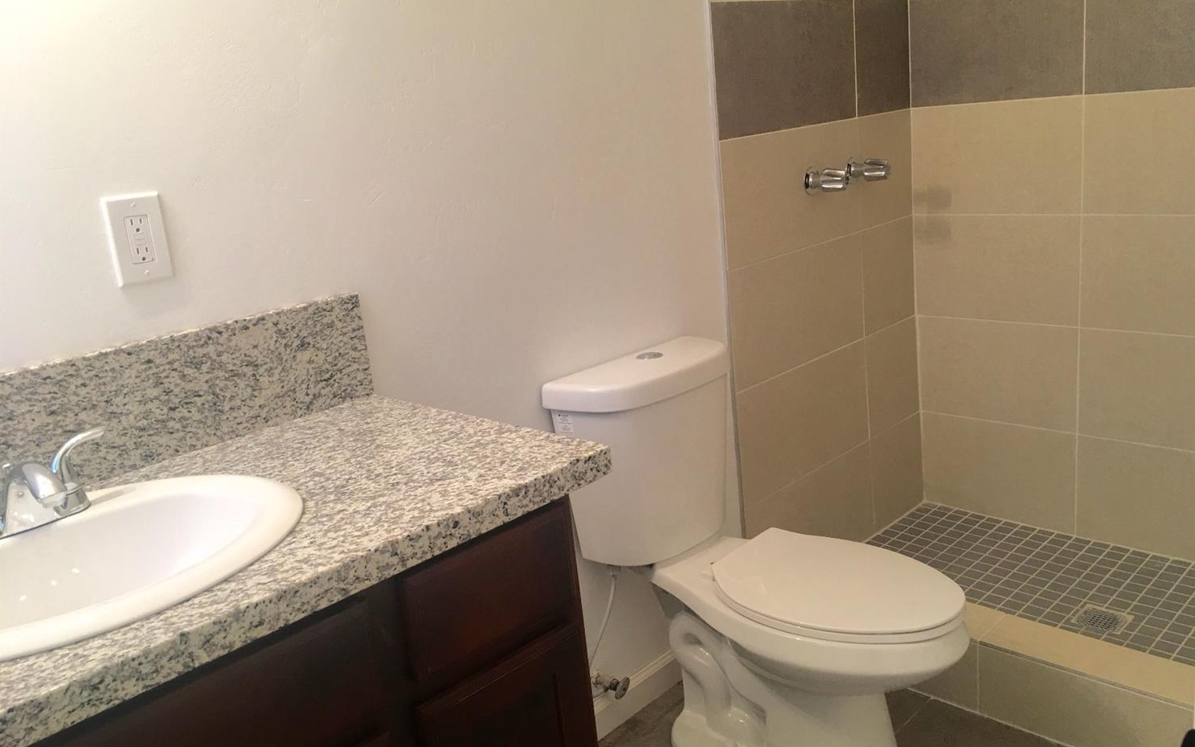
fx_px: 1009
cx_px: 599
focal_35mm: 31
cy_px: 372
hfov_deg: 61.2
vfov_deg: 40.6
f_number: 2.2
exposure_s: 1/15
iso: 25
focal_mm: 4.15
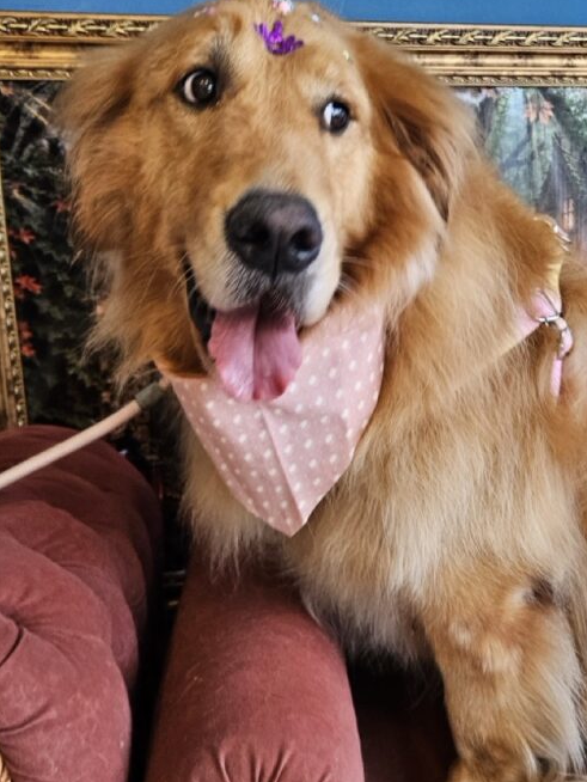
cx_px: 378
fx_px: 813
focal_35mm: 36
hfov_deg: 39.3
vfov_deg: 51.3
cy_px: 404
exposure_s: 1/120
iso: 160
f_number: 1.8
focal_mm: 5.4
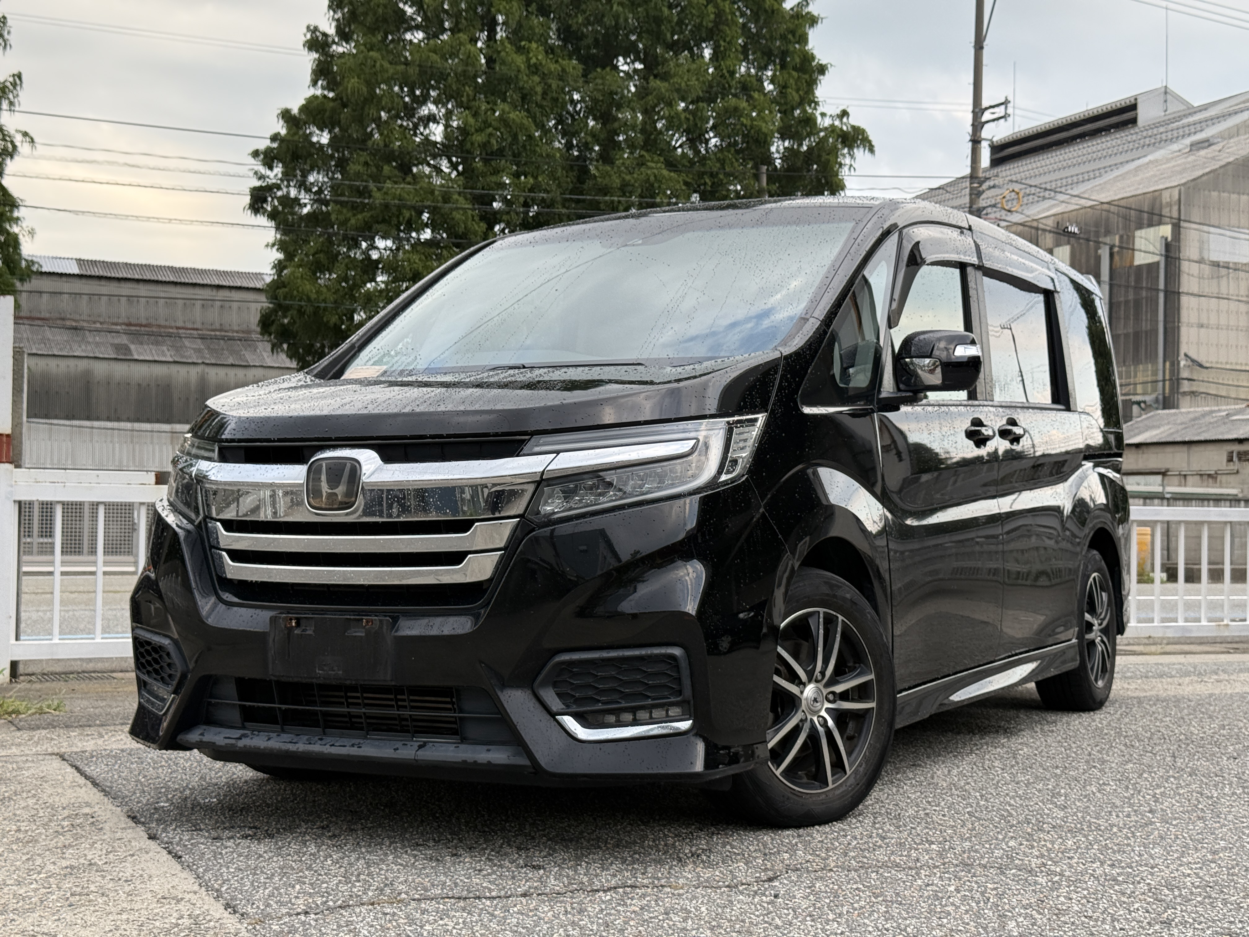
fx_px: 1732
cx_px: 624
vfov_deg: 30.3
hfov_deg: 39.7
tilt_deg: +1.8
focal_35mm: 48
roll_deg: -0.9
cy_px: 468
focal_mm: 6.76
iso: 80
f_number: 1.78
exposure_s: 1/475
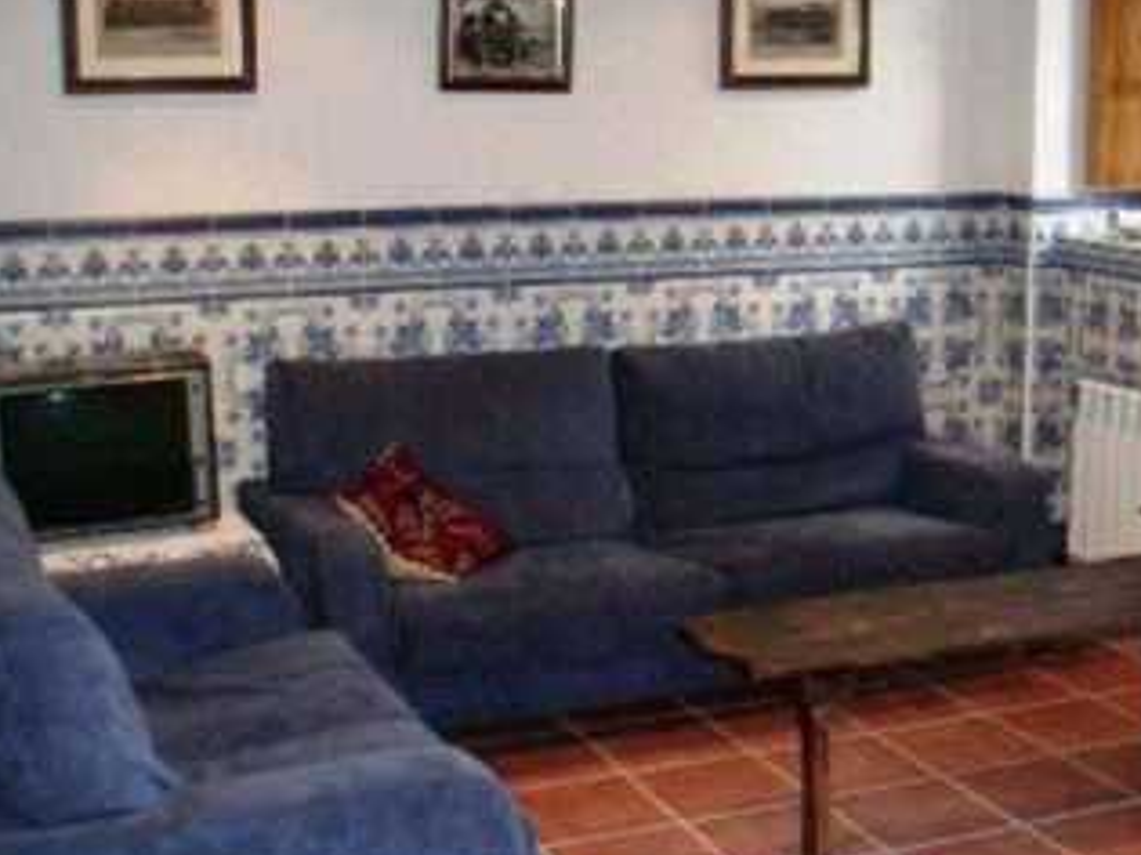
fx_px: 1779
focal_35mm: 54
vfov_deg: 27.0
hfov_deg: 35.4
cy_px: 413
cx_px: 714
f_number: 2.8
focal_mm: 6
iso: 160
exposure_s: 1/50
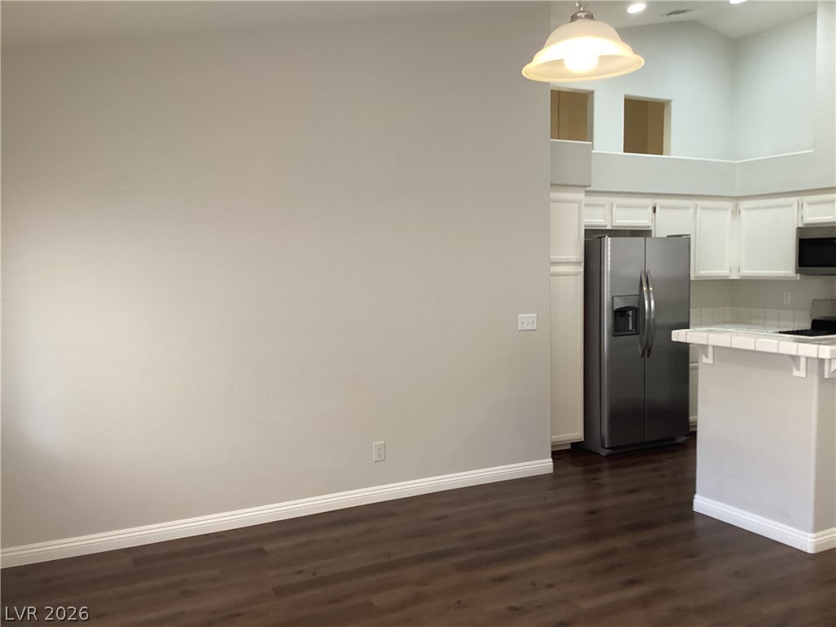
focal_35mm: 31
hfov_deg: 58.4
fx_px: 749
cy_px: 314
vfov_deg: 45.4
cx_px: 418
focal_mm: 3.3
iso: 200
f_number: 2.4
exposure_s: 1/50
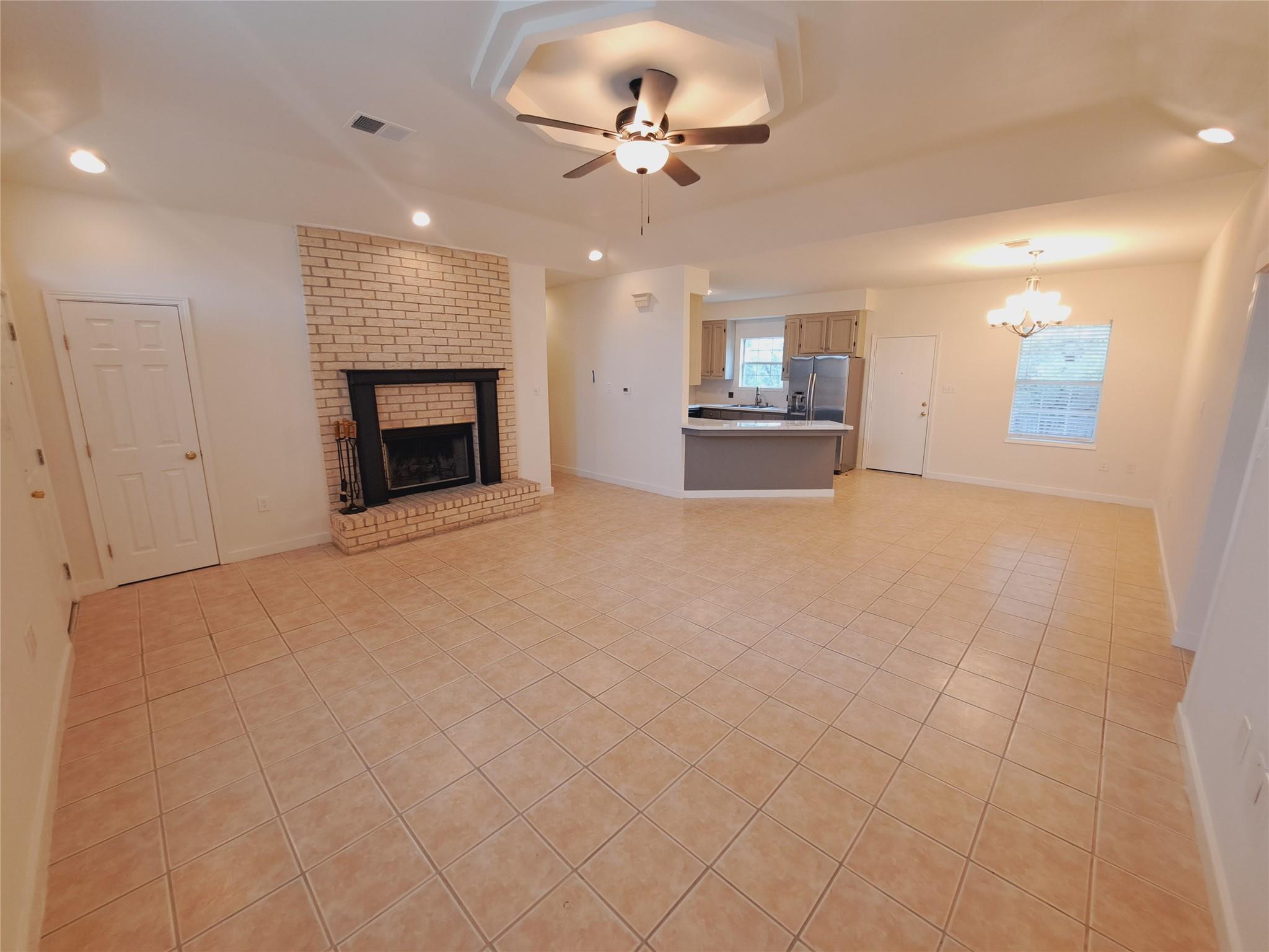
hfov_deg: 106.2
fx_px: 477
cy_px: 476
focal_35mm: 13
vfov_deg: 89.9
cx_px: 634
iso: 125
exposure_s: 1/40
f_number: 2.2
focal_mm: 1.74
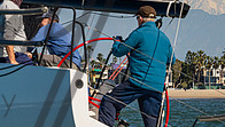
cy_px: -10
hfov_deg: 3.6
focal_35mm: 591
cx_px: -71
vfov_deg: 2.1
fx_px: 3532
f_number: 11
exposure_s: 1/1600
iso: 400
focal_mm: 165
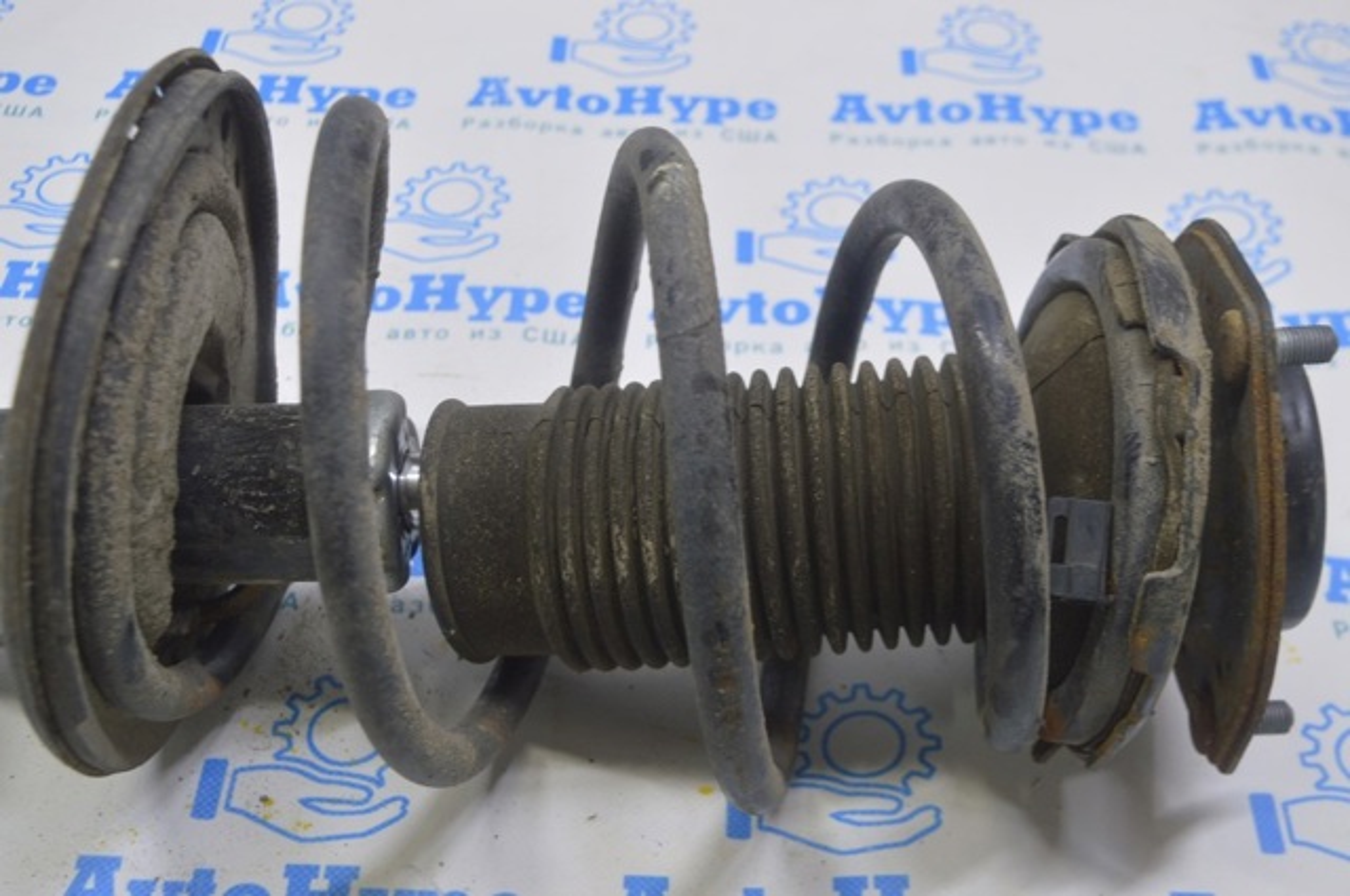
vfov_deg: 28.0
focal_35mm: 48
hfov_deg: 41.2
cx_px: 675
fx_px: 1798
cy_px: 448
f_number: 5.6
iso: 400
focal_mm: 32
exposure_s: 1/20
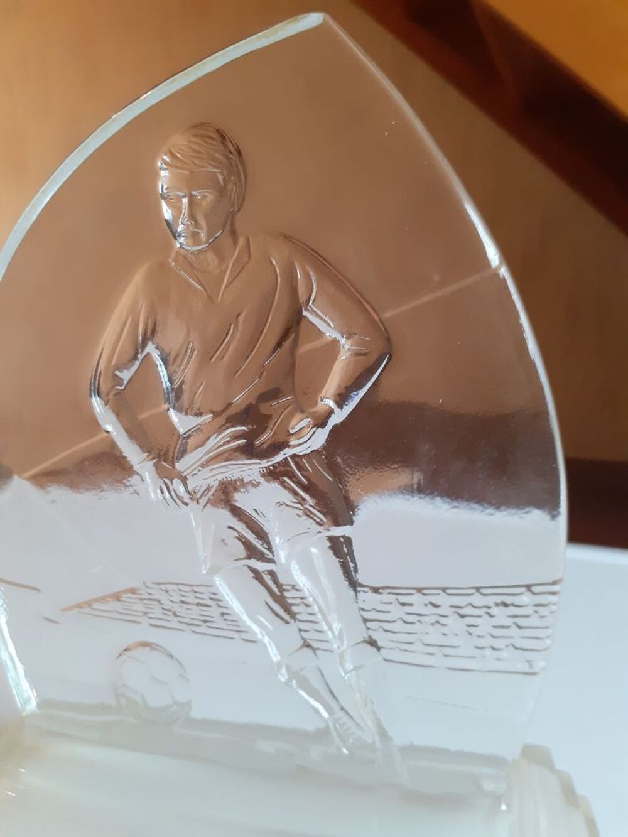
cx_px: 314
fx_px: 653
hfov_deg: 51.4
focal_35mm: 27
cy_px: 418
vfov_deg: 65.3
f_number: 1.9
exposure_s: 1/33
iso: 250
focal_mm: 3.6
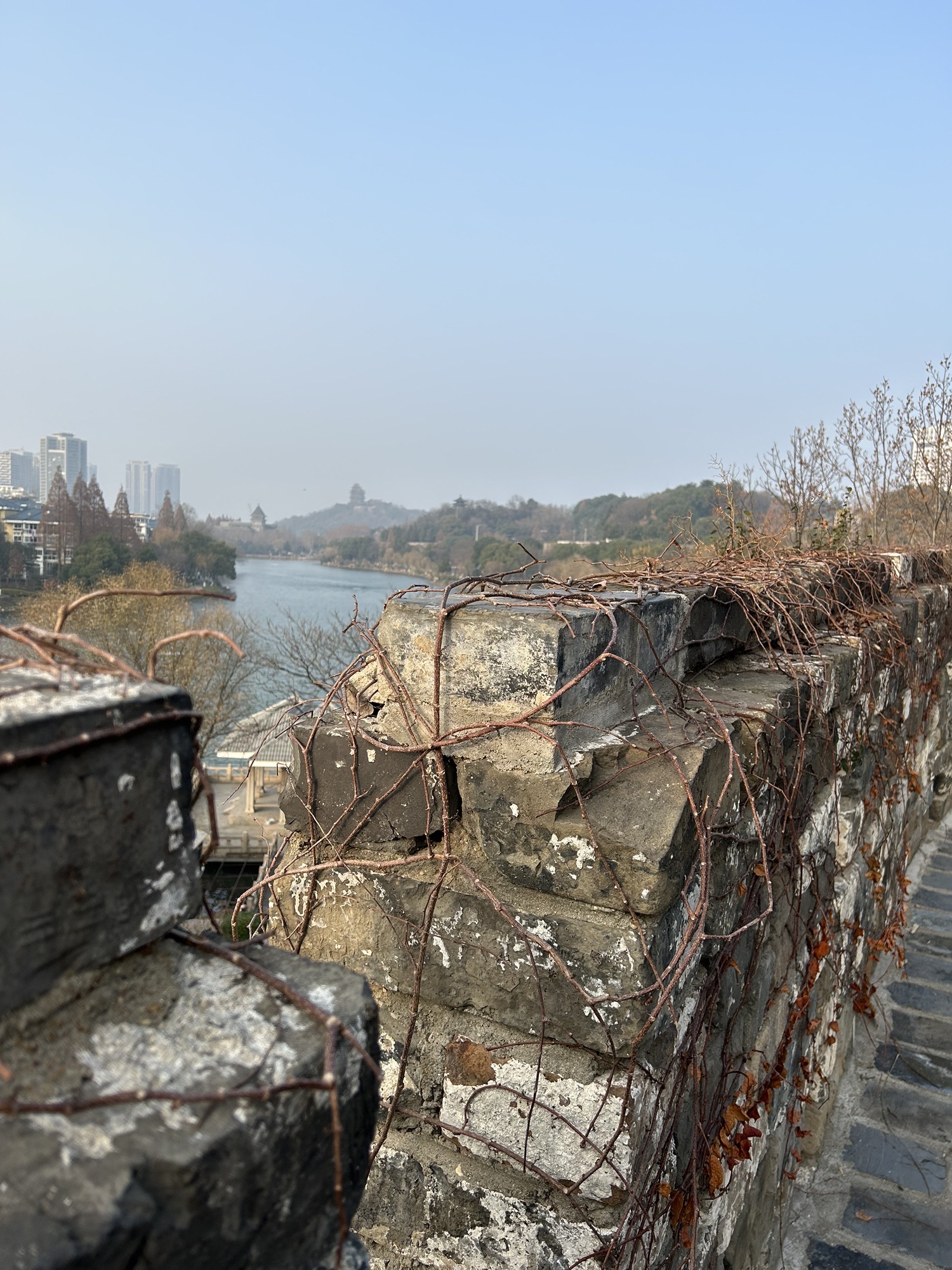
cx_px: 476
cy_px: 635
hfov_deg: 53.1
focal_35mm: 26
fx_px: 953
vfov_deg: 67.3
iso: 50
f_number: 1.5
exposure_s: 1/1724
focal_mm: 5.7
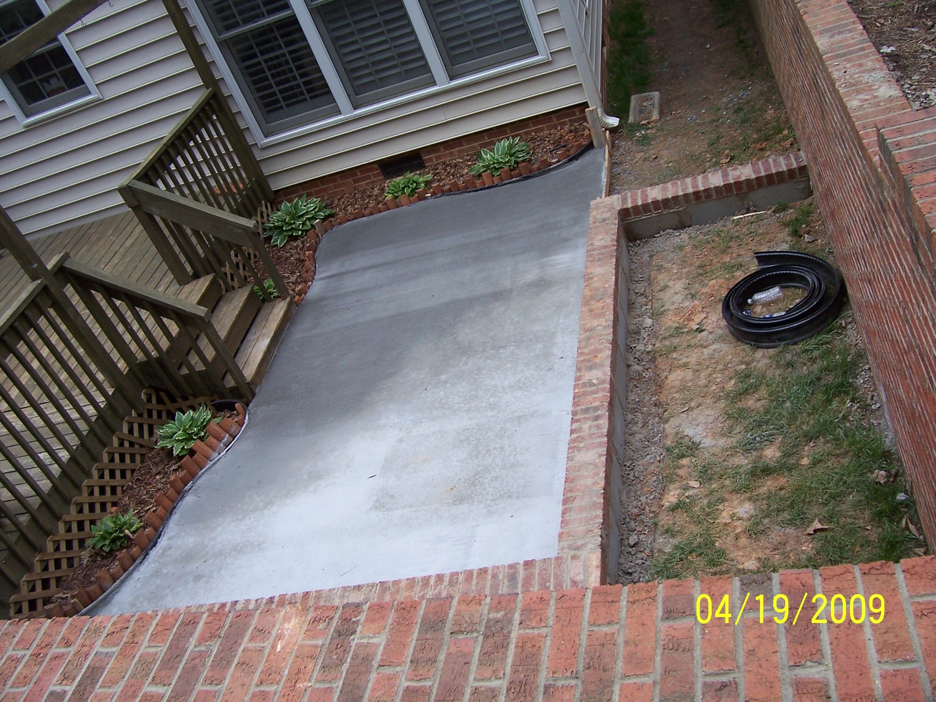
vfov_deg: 41.8
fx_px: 919
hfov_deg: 54.0
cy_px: 351
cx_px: 468
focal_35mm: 34
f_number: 2.7
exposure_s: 1/250
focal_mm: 5.6
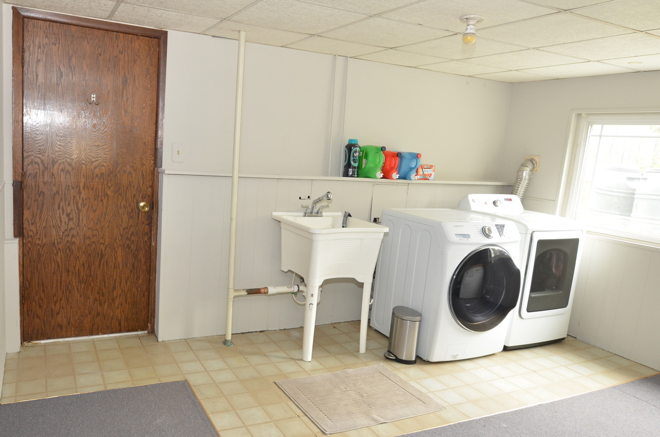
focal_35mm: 26
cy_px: 214
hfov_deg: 69.2
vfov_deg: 49.9
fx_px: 469
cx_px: 251
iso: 450
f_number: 4
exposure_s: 1/60
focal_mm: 13
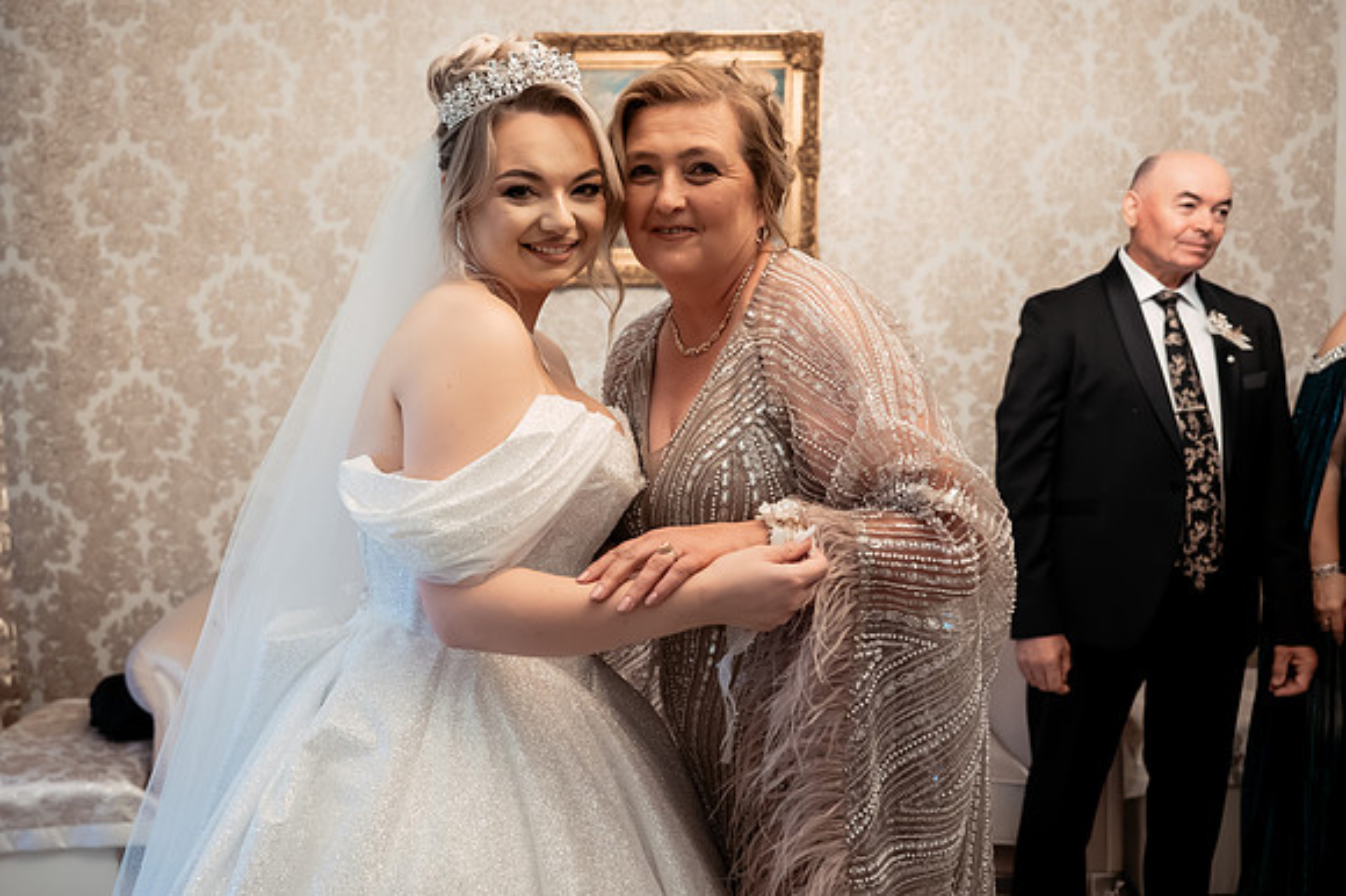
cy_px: 408
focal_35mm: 32
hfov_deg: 59.3
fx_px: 1180
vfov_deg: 41.5
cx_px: 613
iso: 3200
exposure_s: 1/200
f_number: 3.2
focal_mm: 29
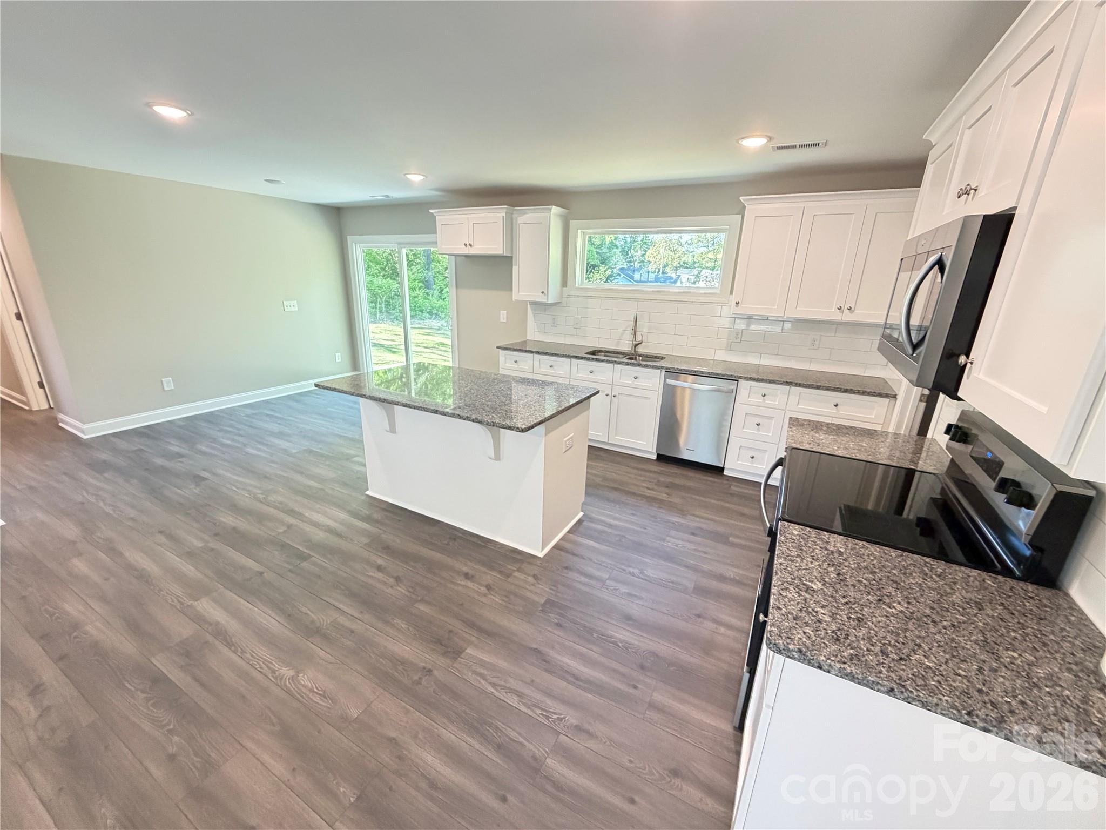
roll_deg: -1.7
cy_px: 415
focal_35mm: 14
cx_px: 553
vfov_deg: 85.7
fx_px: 447
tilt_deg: -17.7
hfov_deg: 102.1
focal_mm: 2.22
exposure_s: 1/60
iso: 500
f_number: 2.2
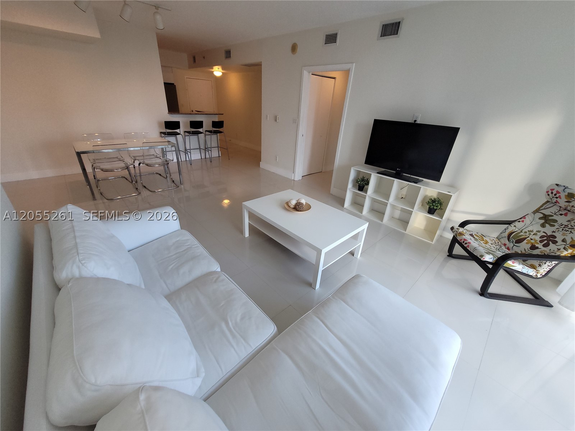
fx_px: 216
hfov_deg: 106.2
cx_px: 288
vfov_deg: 89.9
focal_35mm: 13
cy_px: 216
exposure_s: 1/60
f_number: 2.2
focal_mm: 1.74
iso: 64
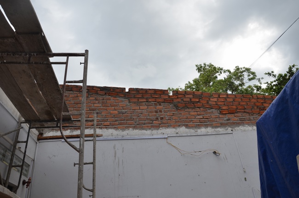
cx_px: 150
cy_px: 99
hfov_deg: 67.5
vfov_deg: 47.8
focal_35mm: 27
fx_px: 224
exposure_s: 1/160
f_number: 6.3
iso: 250
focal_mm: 18
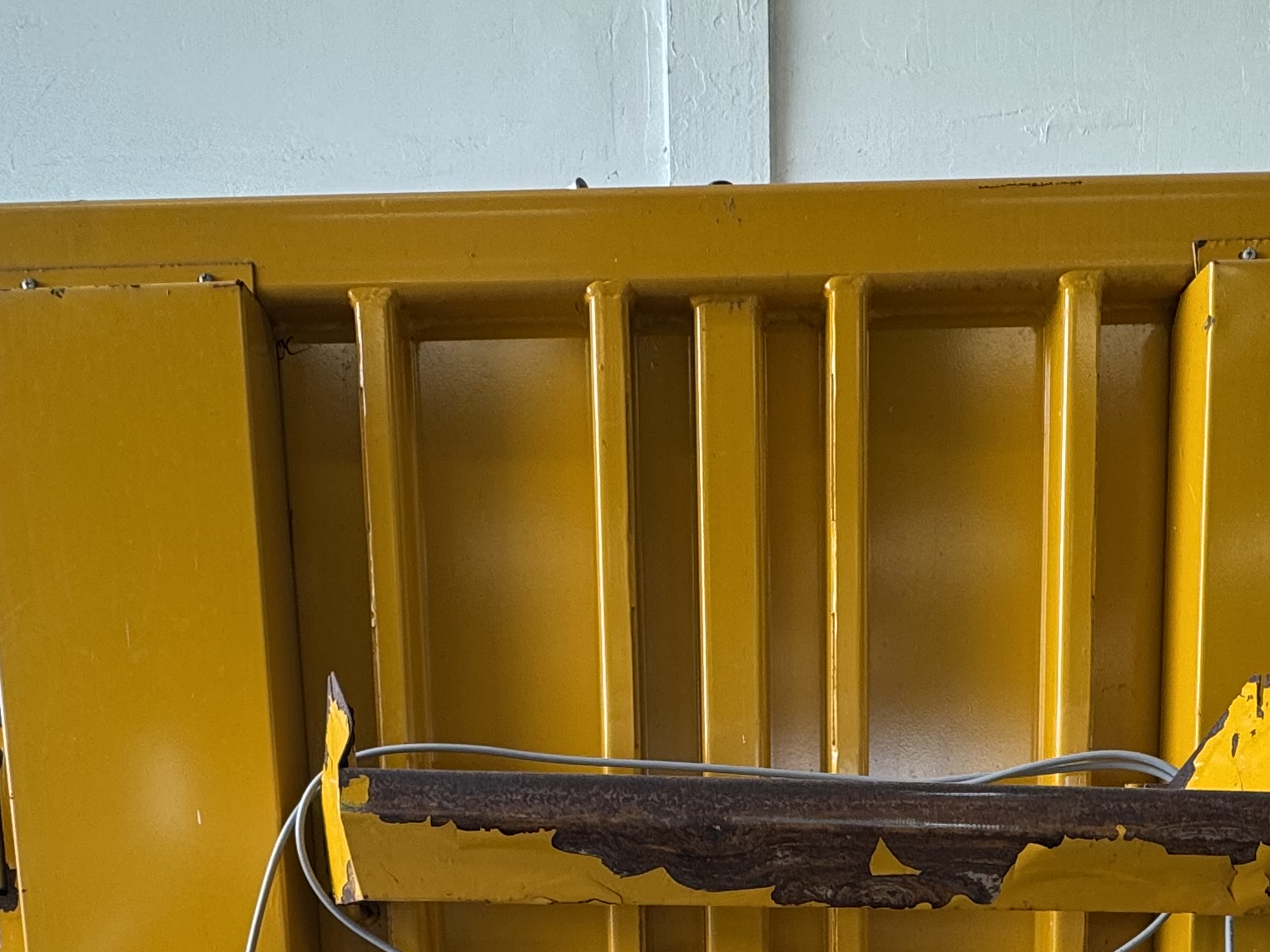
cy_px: 1089
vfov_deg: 33.0
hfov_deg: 50.1
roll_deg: +0.8
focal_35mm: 37
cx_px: 702
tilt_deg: -8.6
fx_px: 1357
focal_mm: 2.22
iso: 80
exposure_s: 1/100
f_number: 2.2
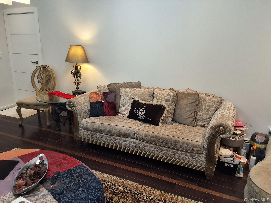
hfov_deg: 63.4
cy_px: 102
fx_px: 219
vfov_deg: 49.7
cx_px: 136
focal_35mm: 28
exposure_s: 1/40
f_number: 1.9
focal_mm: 2.91
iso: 80
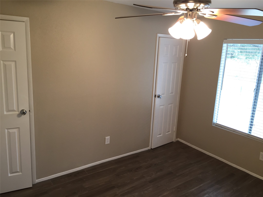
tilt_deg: -12.6
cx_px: 132
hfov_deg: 61.7
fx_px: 220
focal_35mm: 29
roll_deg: -3.0
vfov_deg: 48.2
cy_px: 98
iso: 64
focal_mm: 4.15
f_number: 2.2
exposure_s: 1/30
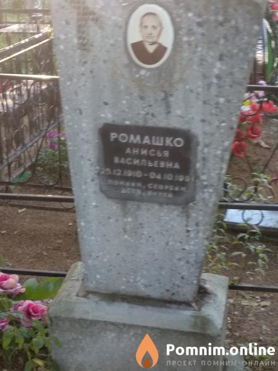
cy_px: 186
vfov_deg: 67.3
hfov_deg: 53.1
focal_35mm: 26
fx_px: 278
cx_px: 139
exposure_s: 1/24
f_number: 2.2
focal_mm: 3.81
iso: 400
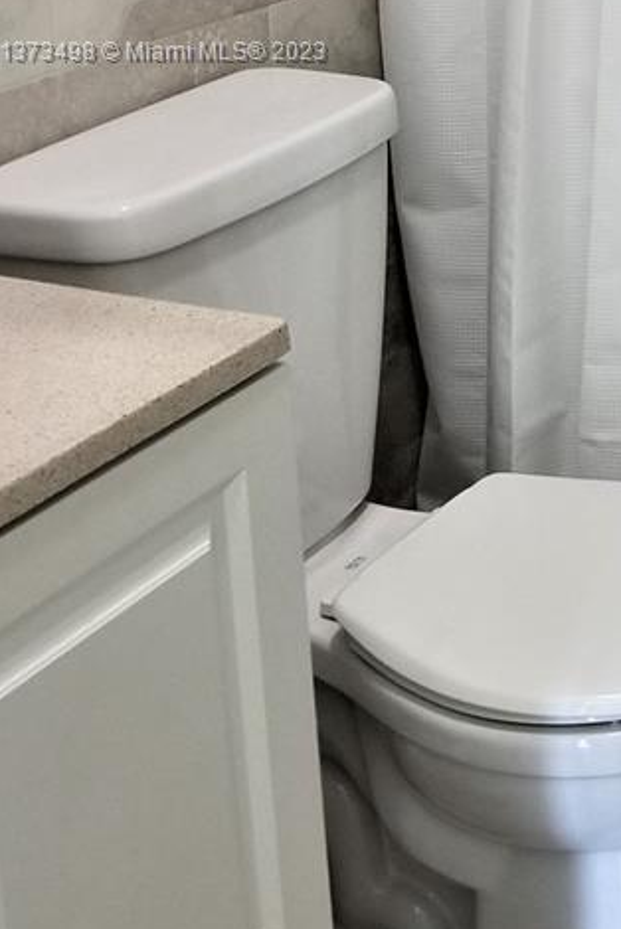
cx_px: 854
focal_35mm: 69
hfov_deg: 18.1
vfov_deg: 27.9
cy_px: 53
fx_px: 1783
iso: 200
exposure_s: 1/11
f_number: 1.7
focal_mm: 4.25
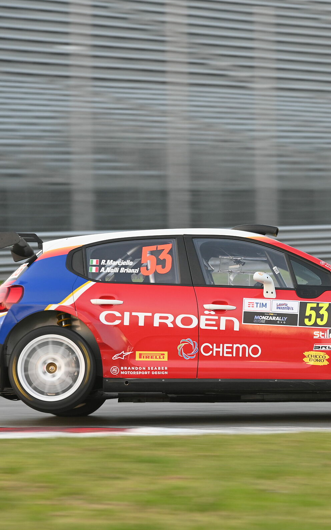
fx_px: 3882
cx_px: 251
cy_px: 266
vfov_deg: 7.8
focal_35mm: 269
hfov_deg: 4.9
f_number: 4.5
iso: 640
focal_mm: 175
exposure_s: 1/100
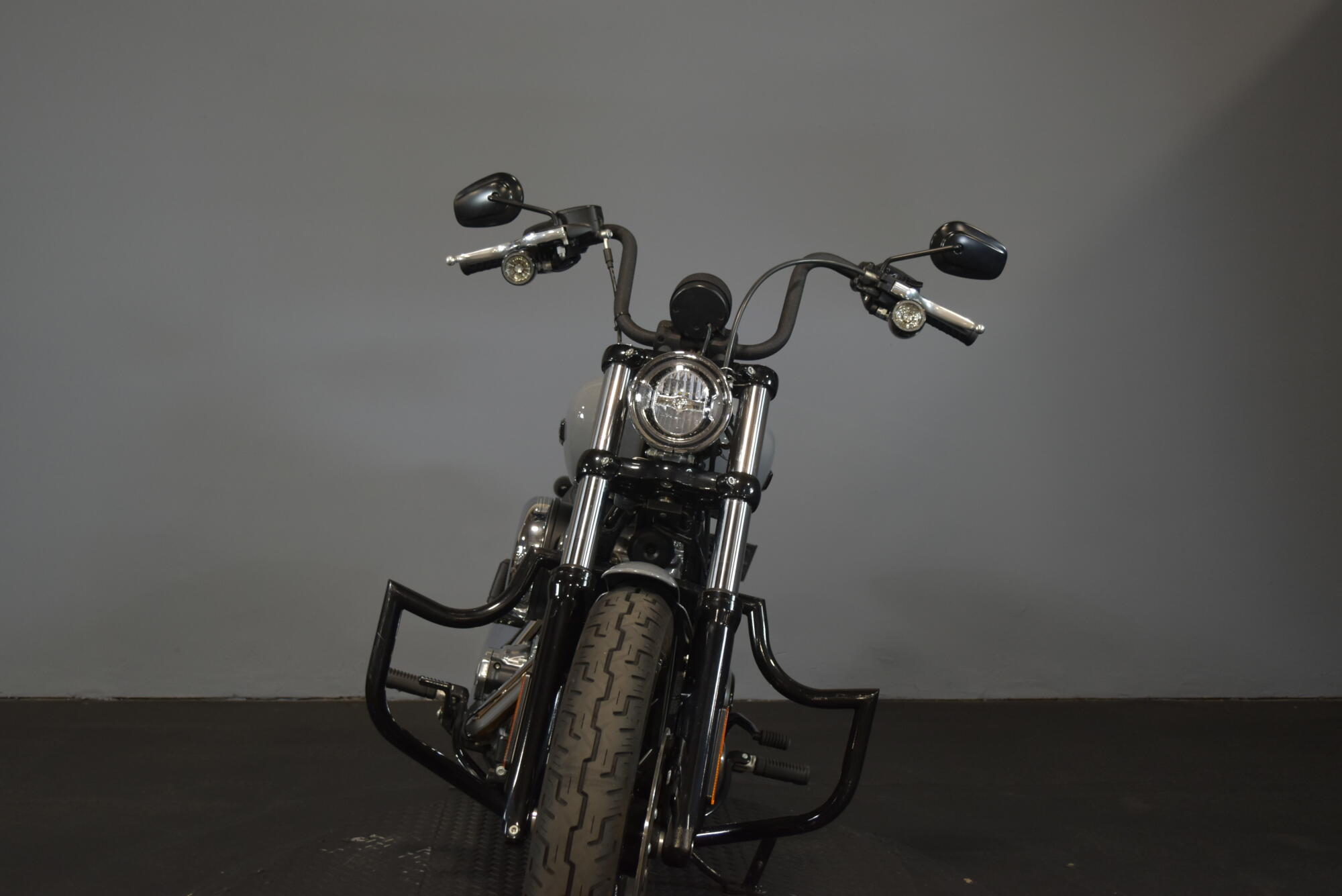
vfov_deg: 34.2
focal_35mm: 39
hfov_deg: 49.5
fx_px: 1454
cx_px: 671
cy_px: 448
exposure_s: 1/30
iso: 560
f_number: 4.2
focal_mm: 26
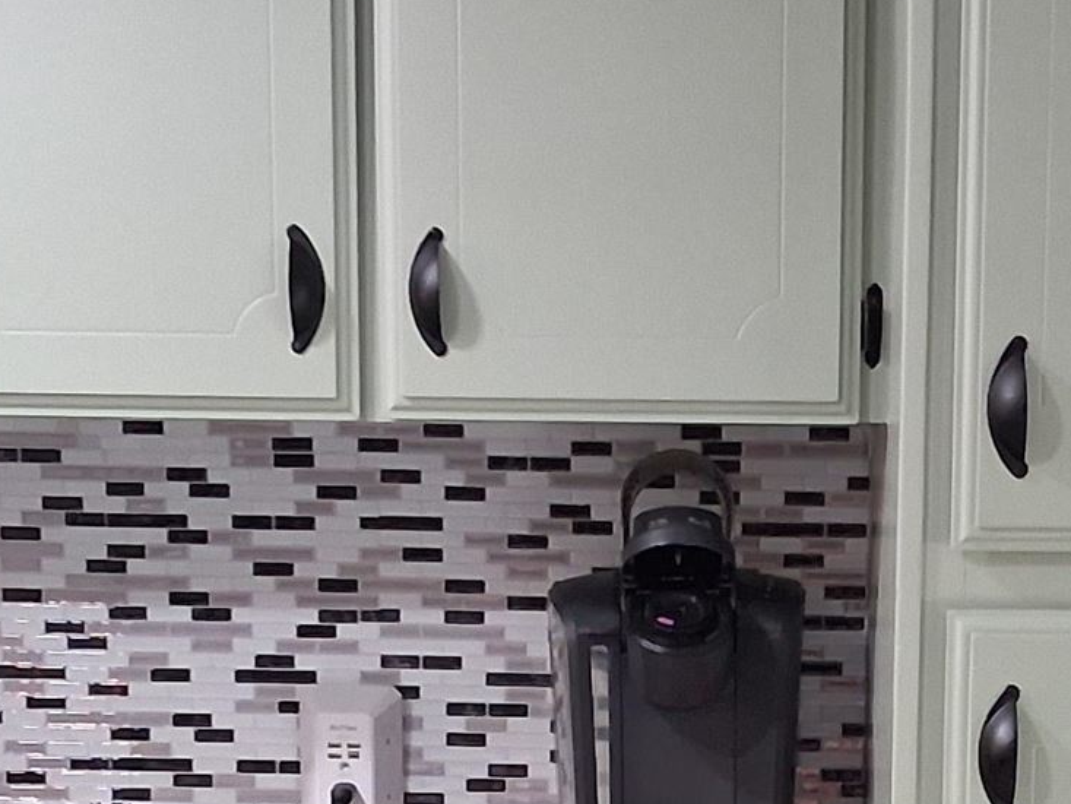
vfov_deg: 13.1
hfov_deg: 18.0
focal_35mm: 109
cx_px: 660
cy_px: 1031
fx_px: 3373
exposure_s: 1/50
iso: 500
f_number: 1.8
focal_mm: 3.98
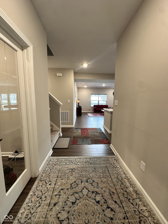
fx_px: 91
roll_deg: -0.8
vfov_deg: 102.1
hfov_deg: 85.7
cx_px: 84
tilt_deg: -7.0
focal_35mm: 14
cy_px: 112
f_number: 2.2
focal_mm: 2.22
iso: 250
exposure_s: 1/60
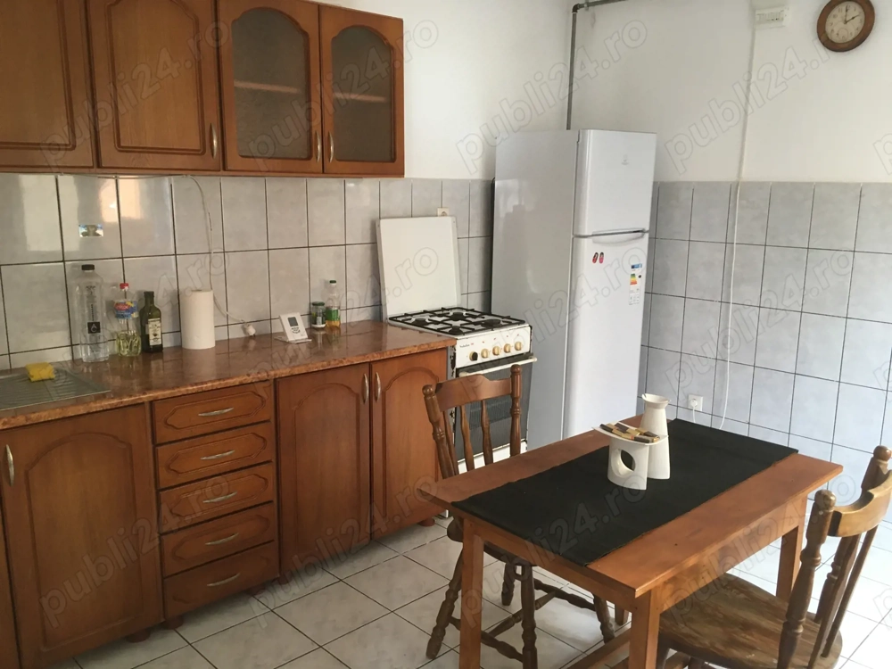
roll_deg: +0.2
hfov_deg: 61.7
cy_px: 334
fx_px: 747
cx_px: 446
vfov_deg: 48.2
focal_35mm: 29
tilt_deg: -12.0
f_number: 2.2
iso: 125
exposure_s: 1/33
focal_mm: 4.15
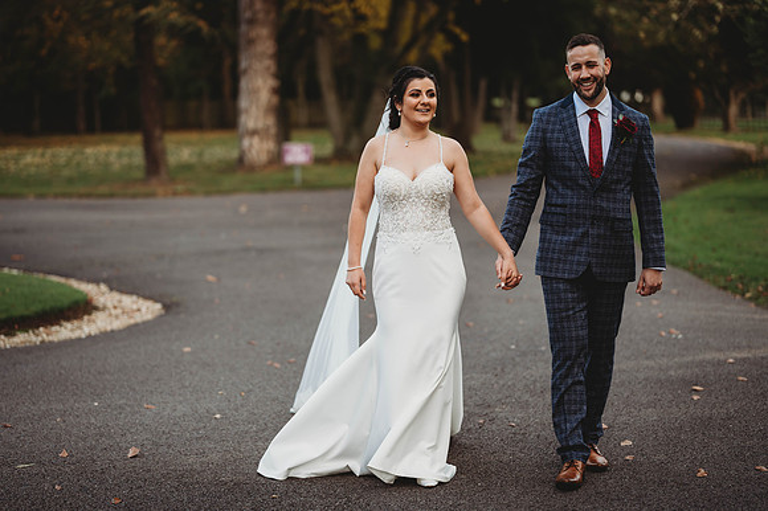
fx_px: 1812
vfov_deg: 16.1
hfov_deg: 23.9
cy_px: 256
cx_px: 384
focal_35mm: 85
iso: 100
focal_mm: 85
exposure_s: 1/320
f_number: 1.8
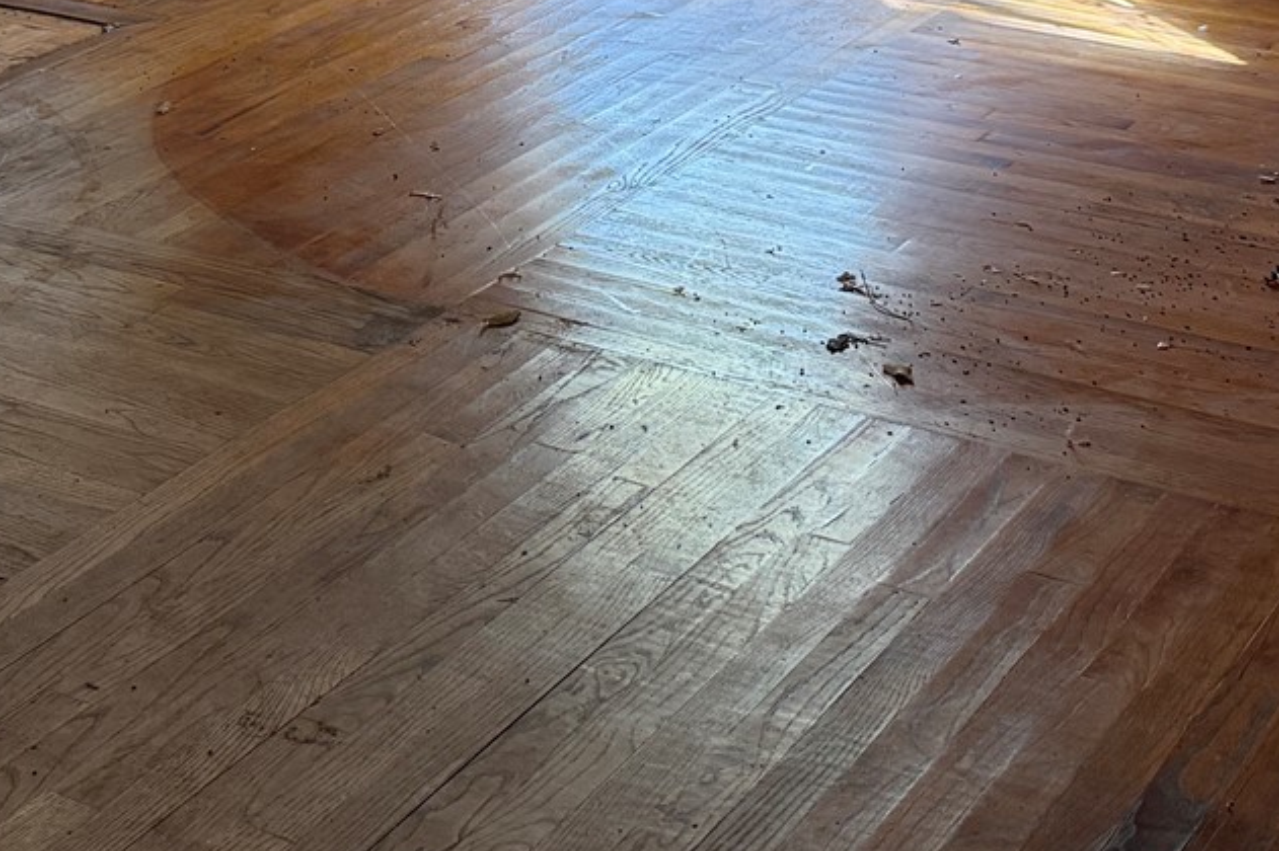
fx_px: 2699
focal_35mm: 76
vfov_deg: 16.9
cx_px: 298
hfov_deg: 26.3
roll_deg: +1.1
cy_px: -259
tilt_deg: -9.3
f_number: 1.78
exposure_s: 1/176
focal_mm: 6.76
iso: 200
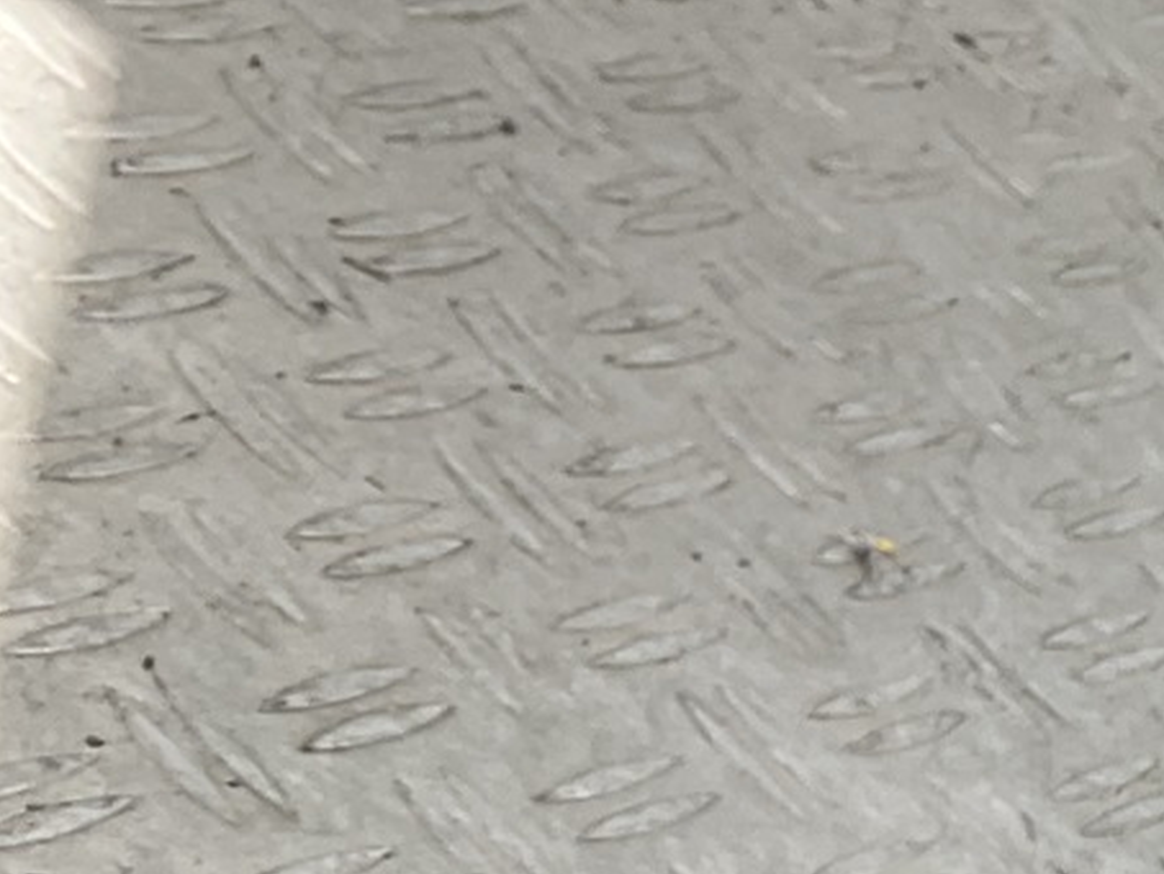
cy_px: 1234
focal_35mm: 129
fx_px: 4339
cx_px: 2544
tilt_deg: -29.9
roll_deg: -44.0
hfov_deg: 12.7
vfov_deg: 11.1
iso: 16
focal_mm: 3
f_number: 1.8
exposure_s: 1/100
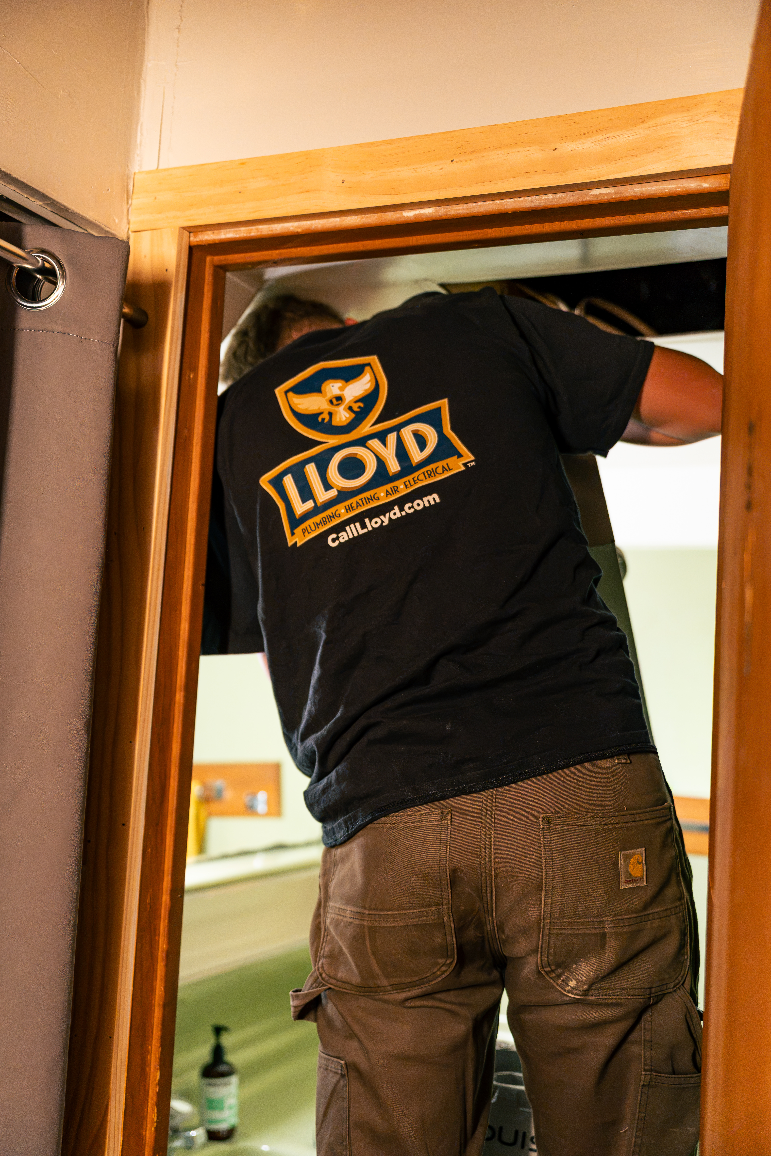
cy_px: 578
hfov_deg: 34.9
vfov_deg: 50.5
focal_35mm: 38
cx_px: 386
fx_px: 1227
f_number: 2.8
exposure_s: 1/100
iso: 4000
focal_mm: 38.2
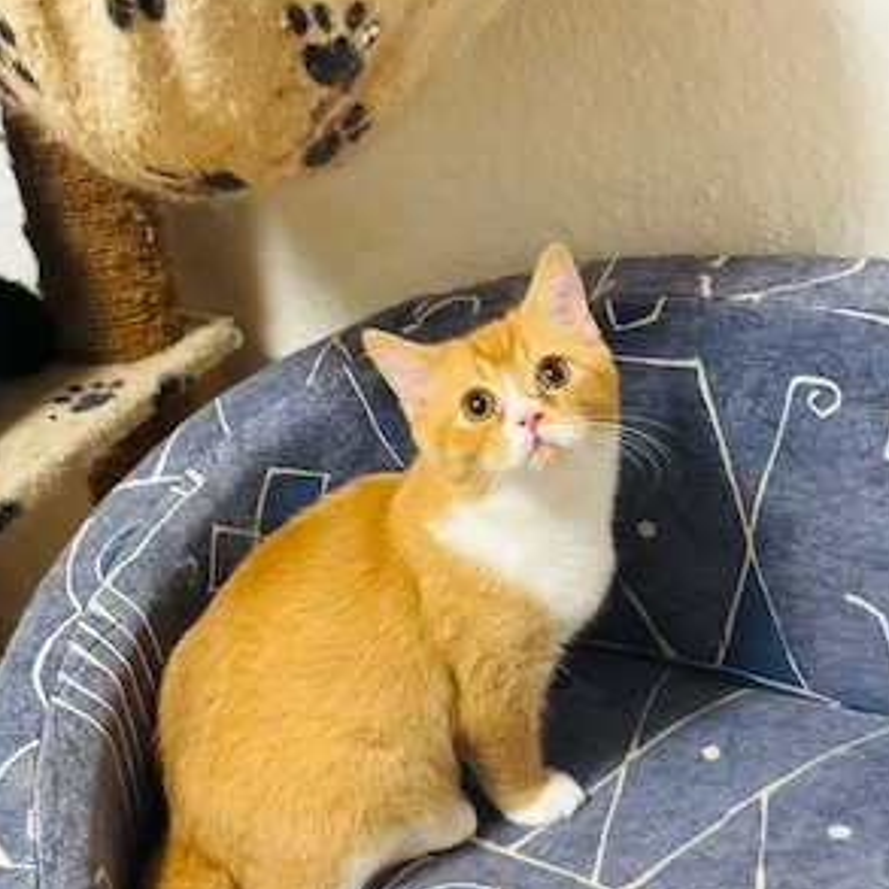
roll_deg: +8.2
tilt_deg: -29.9
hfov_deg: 29.6
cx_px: 446
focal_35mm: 58
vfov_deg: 29.5
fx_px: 1685
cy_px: 543
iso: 500
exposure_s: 1/25
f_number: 1.78
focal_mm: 6.76
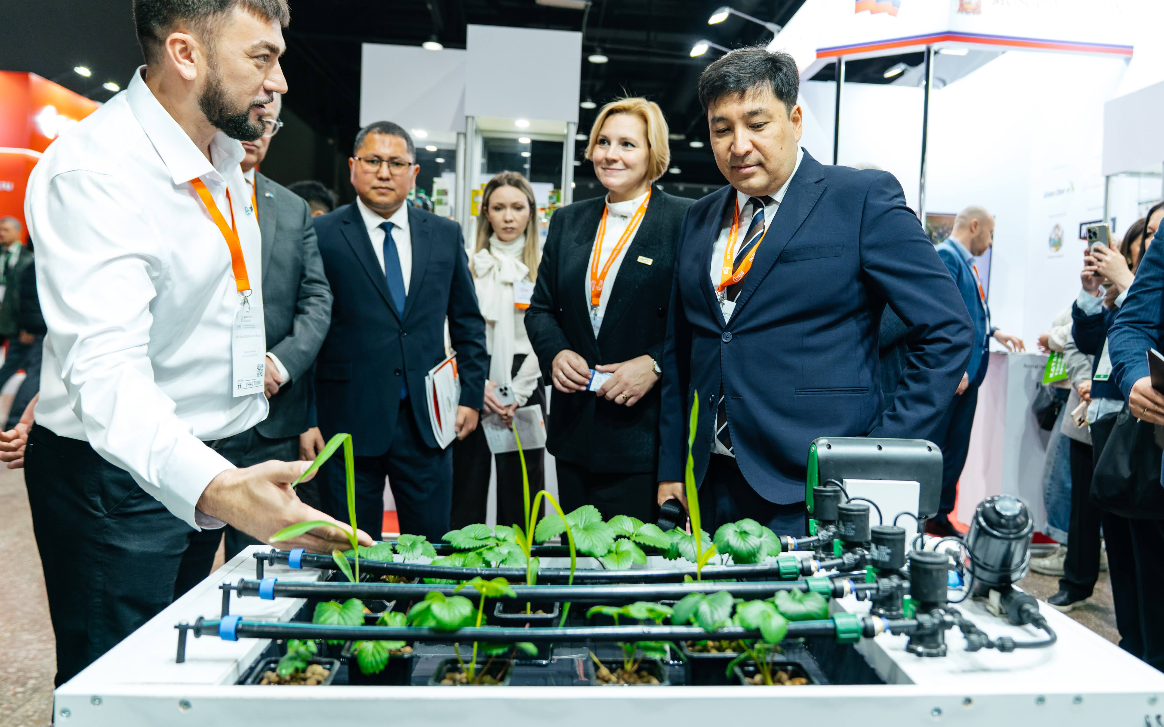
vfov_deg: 44.5
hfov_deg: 66.3
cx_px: 634
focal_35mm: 28
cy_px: 338
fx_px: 888
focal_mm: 24
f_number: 2.8
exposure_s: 1/125
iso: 800
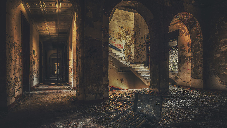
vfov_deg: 62.4
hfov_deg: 94.2
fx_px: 106
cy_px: 64
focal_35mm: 18
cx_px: 115
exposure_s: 1/50
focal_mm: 11
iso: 250
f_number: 4
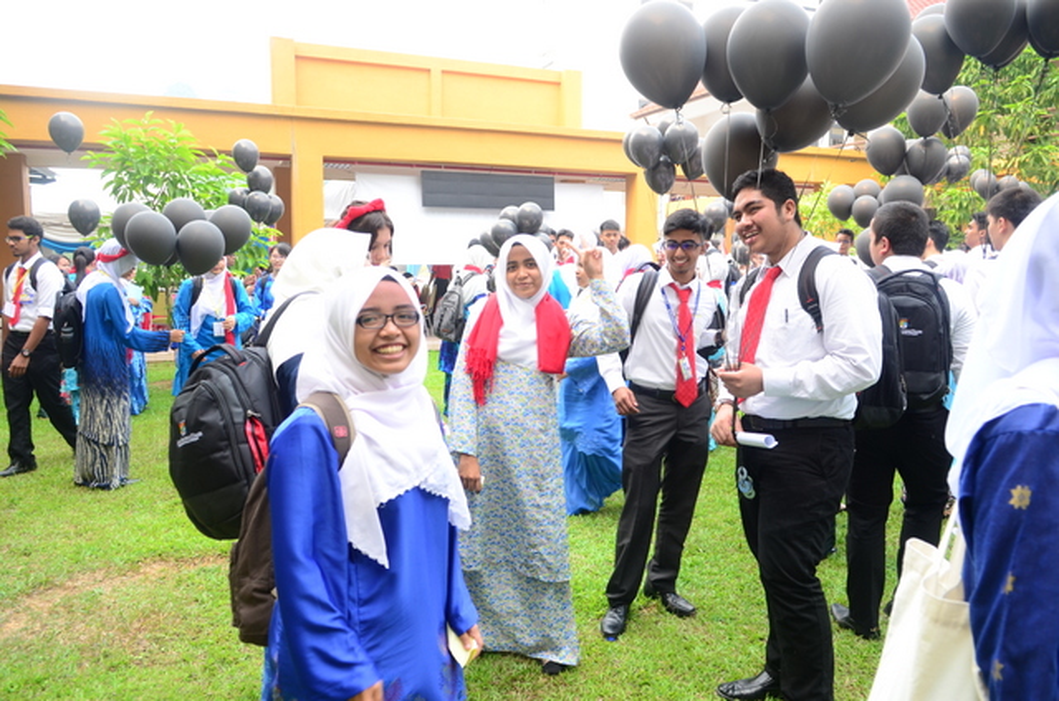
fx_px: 749
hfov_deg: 70.5
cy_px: 350
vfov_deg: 50.2
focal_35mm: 26
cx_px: 530
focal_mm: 17
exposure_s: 1/125
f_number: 4
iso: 160
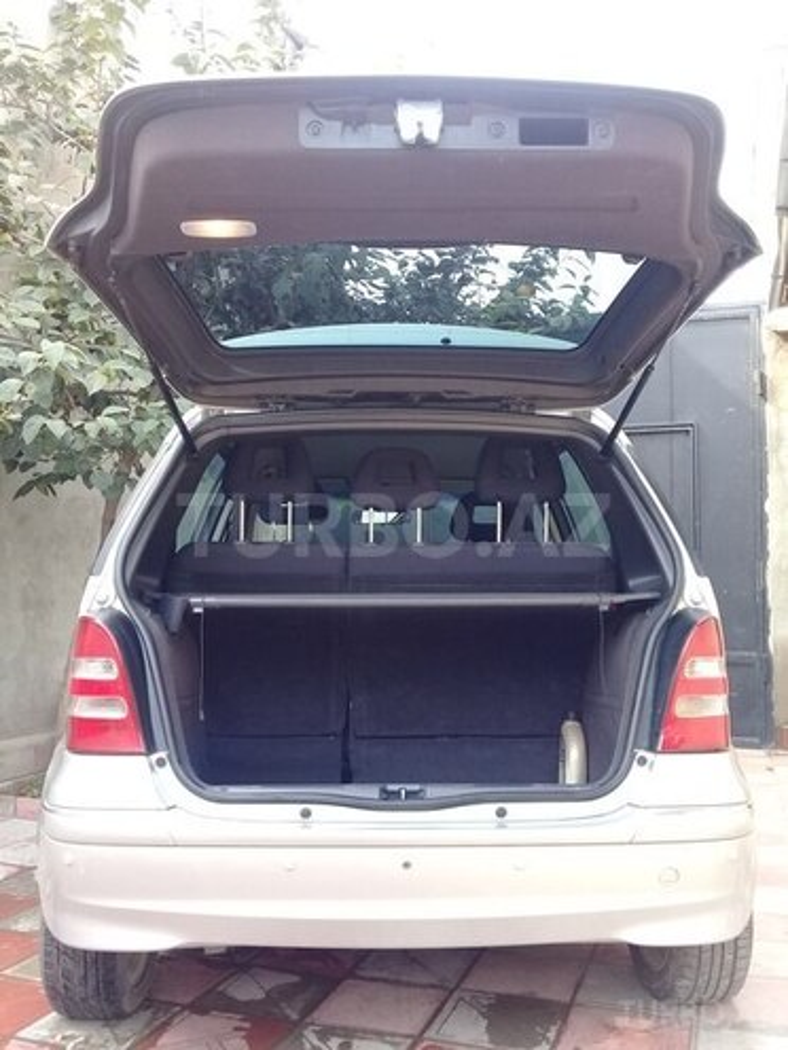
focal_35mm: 31
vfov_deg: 58.4
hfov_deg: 45.4
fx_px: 941
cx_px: 394
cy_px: 525
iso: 64
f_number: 2.2
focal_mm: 3.3
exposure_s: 1/100
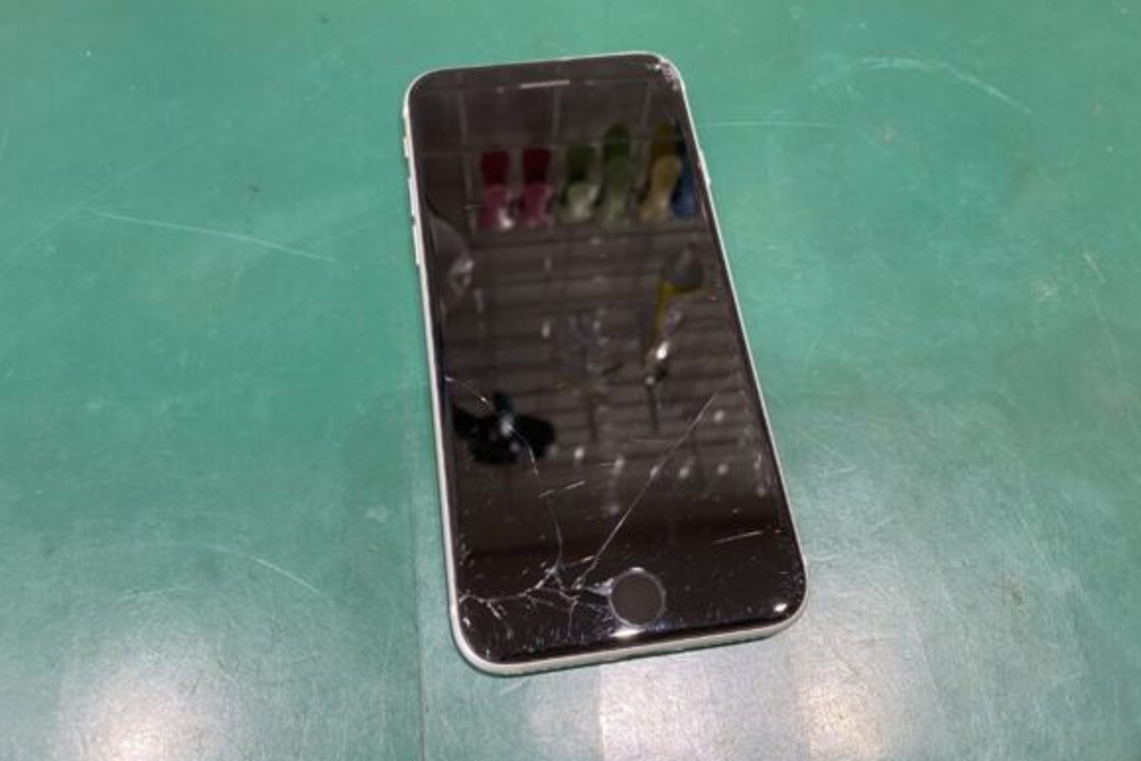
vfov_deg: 46.4
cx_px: 577
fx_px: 887
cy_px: 367
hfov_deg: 65.5
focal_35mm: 28
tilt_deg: -65.2
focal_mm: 4.25
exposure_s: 1/50
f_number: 1.8
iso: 100
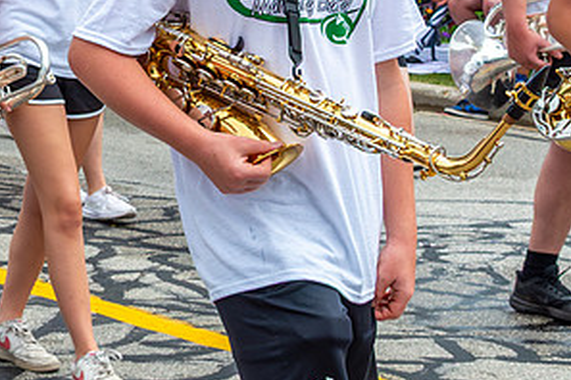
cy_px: -146
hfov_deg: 14.3
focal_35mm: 132
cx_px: -350
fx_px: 2094
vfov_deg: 10.1
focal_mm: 38
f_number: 10
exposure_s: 1/1600
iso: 1250
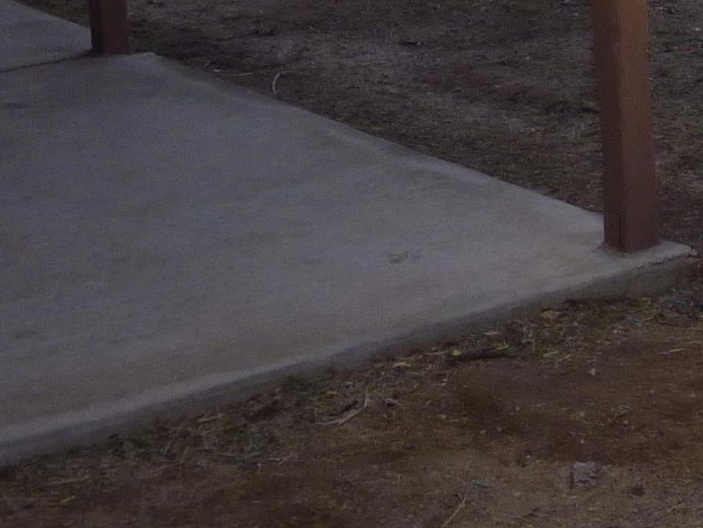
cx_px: 1018
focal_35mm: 105
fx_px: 2133
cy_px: -166
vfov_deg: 13.6
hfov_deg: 17.1
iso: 100
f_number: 3.1
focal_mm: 4.5
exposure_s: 1/1000
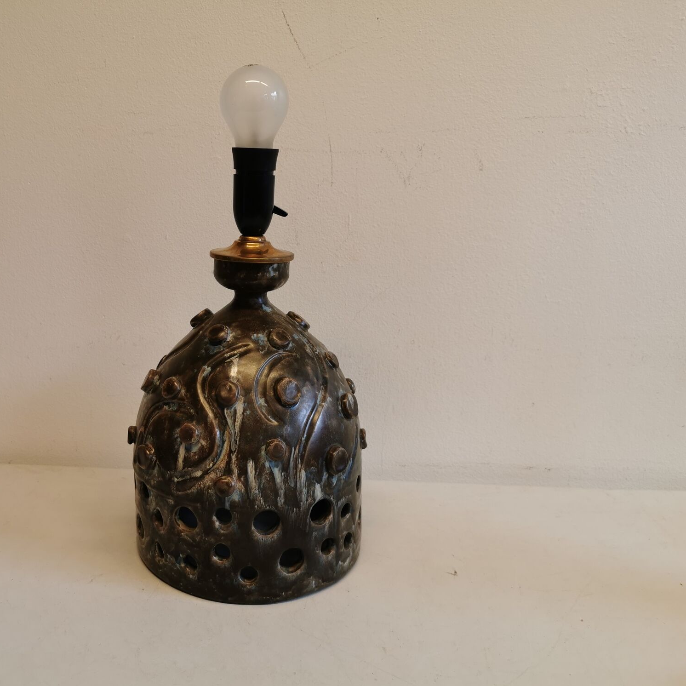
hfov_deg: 50.6
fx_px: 717
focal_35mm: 32
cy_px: 344
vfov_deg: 51.1
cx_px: 256
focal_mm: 5.56
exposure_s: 1/100
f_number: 1.6
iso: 50
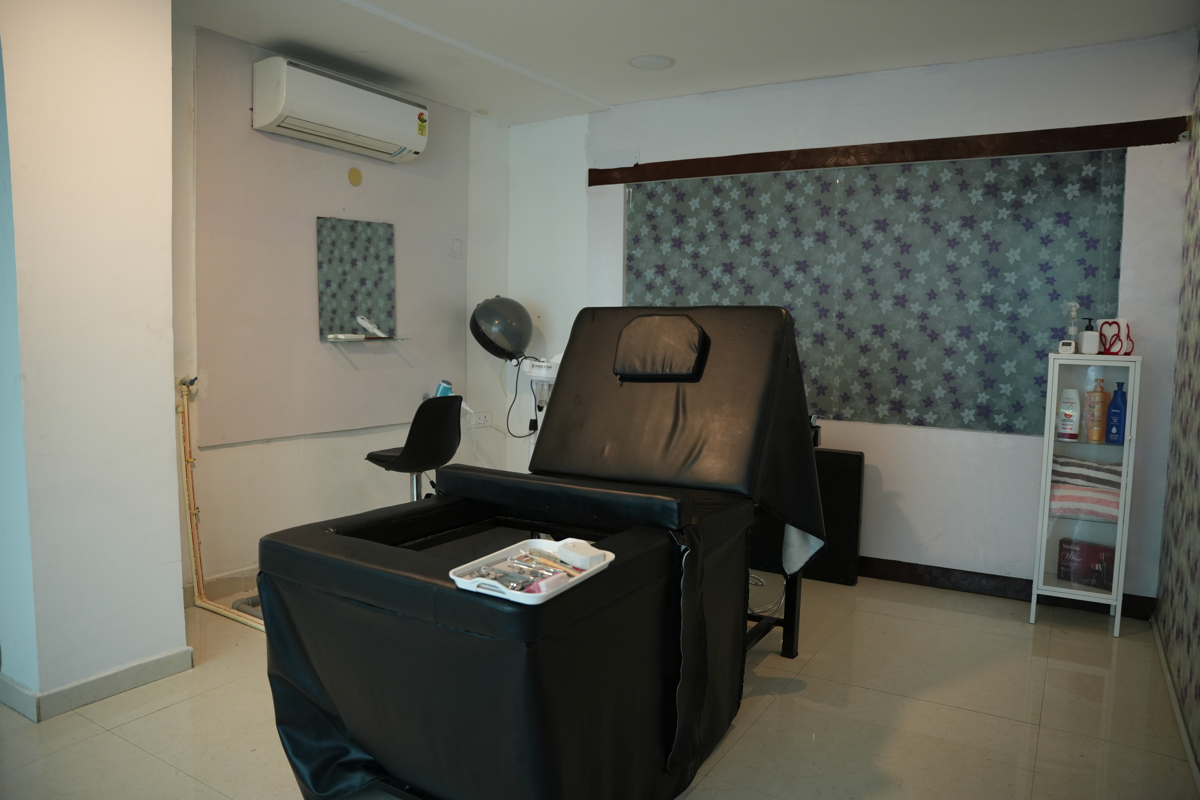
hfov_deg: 73.7
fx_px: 800
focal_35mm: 24
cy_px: 400
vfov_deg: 53.1
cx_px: 600
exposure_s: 1/160
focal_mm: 24
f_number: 2.8
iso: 1600
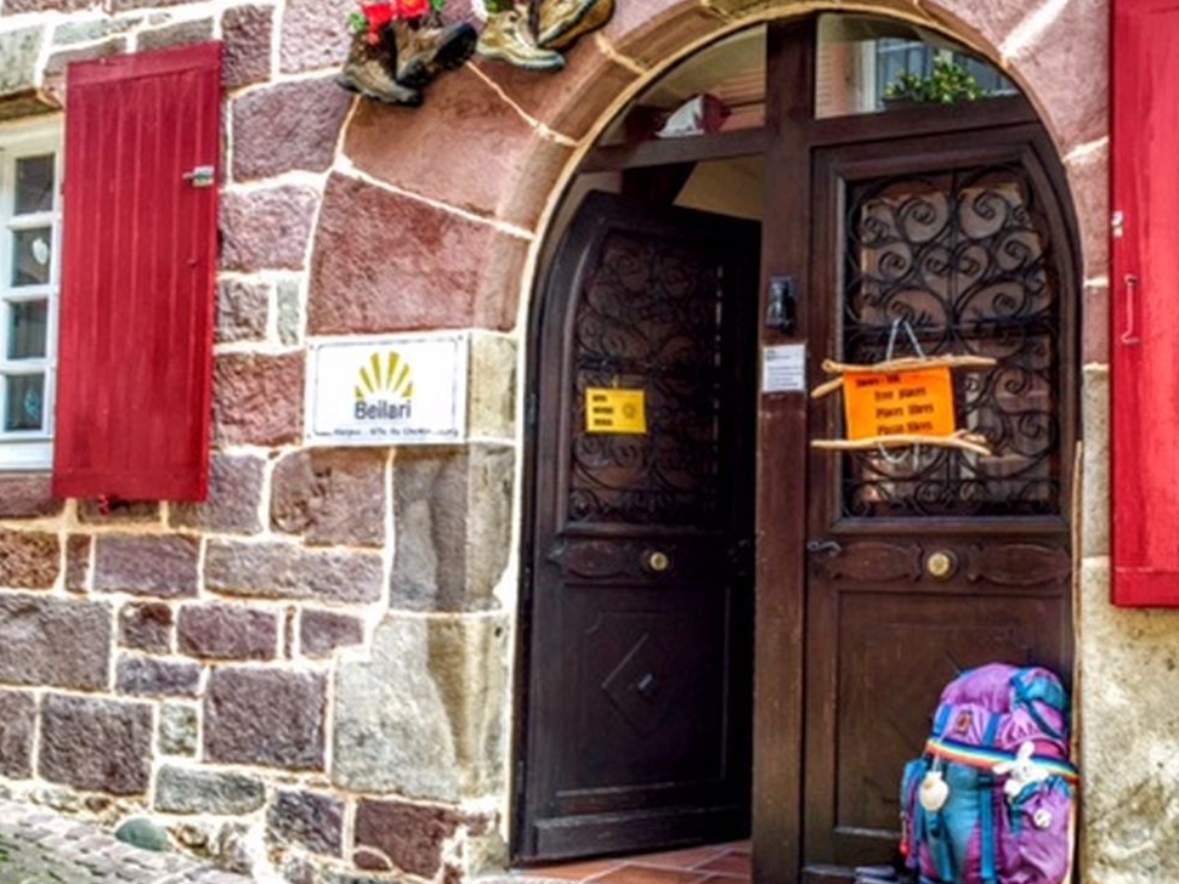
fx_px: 1464
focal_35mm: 43
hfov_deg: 43.4
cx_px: 764
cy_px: 474
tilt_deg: +3.3
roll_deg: -0.3
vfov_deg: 33.6
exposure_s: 1/100
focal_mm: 4.15
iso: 32
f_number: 2.2
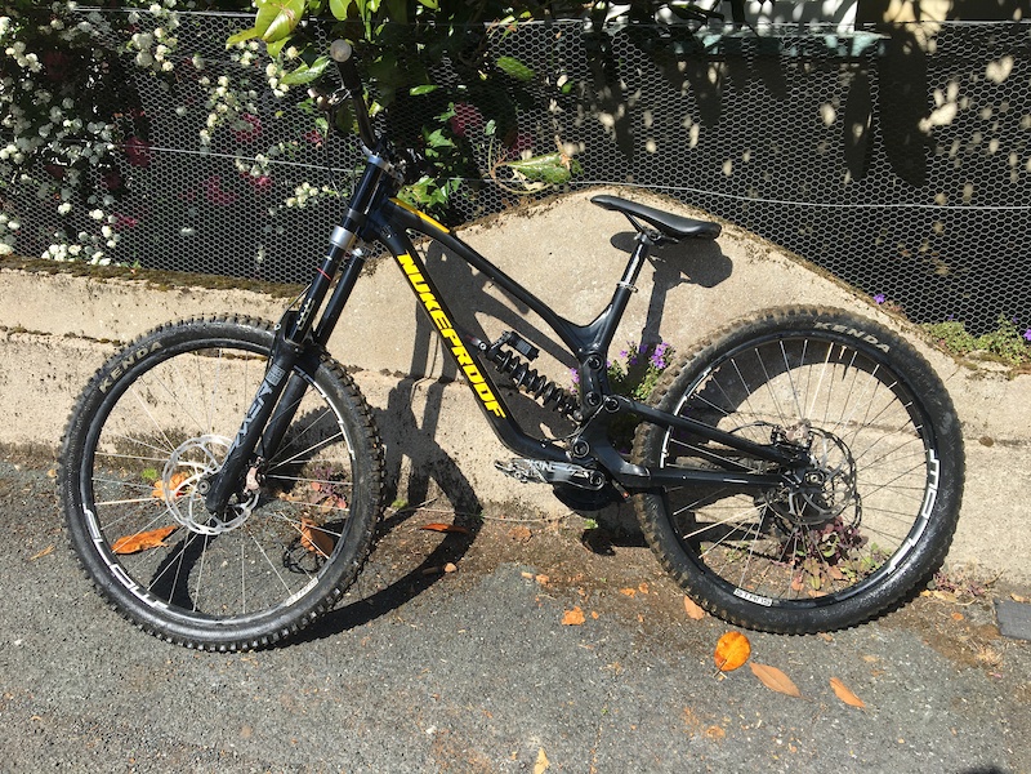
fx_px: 864
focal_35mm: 29
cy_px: 387
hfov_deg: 61.7
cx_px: 516
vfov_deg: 48.2
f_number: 2.2
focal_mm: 4.15
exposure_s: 1/1241
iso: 25
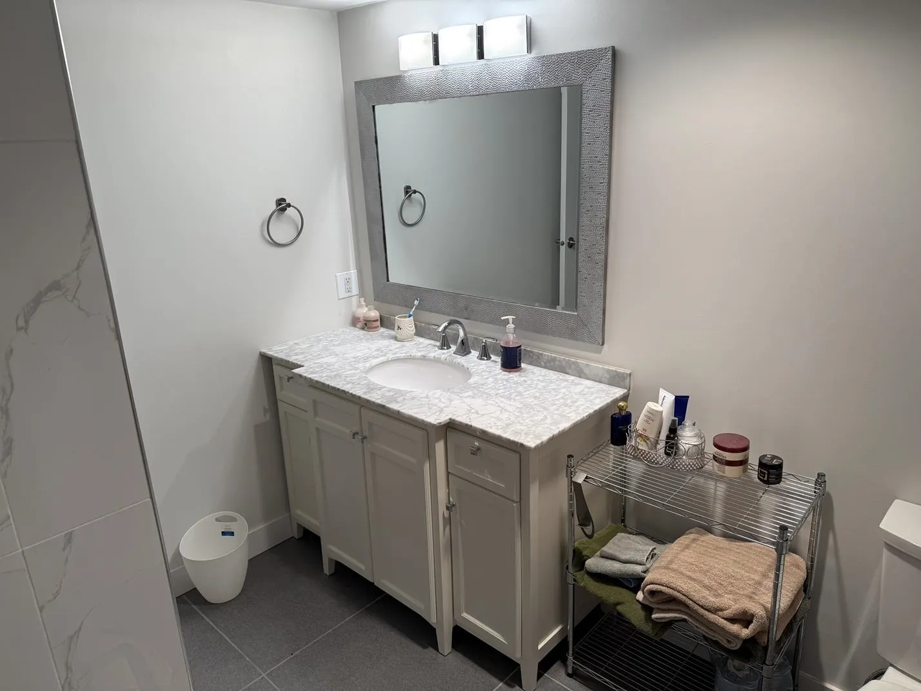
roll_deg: +2.3
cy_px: 346
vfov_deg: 56.8
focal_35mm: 24
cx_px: 460
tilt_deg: -16.5
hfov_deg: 71.6
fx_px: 639
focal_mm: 6.76
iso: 80
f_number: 1.78
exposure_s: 1/120
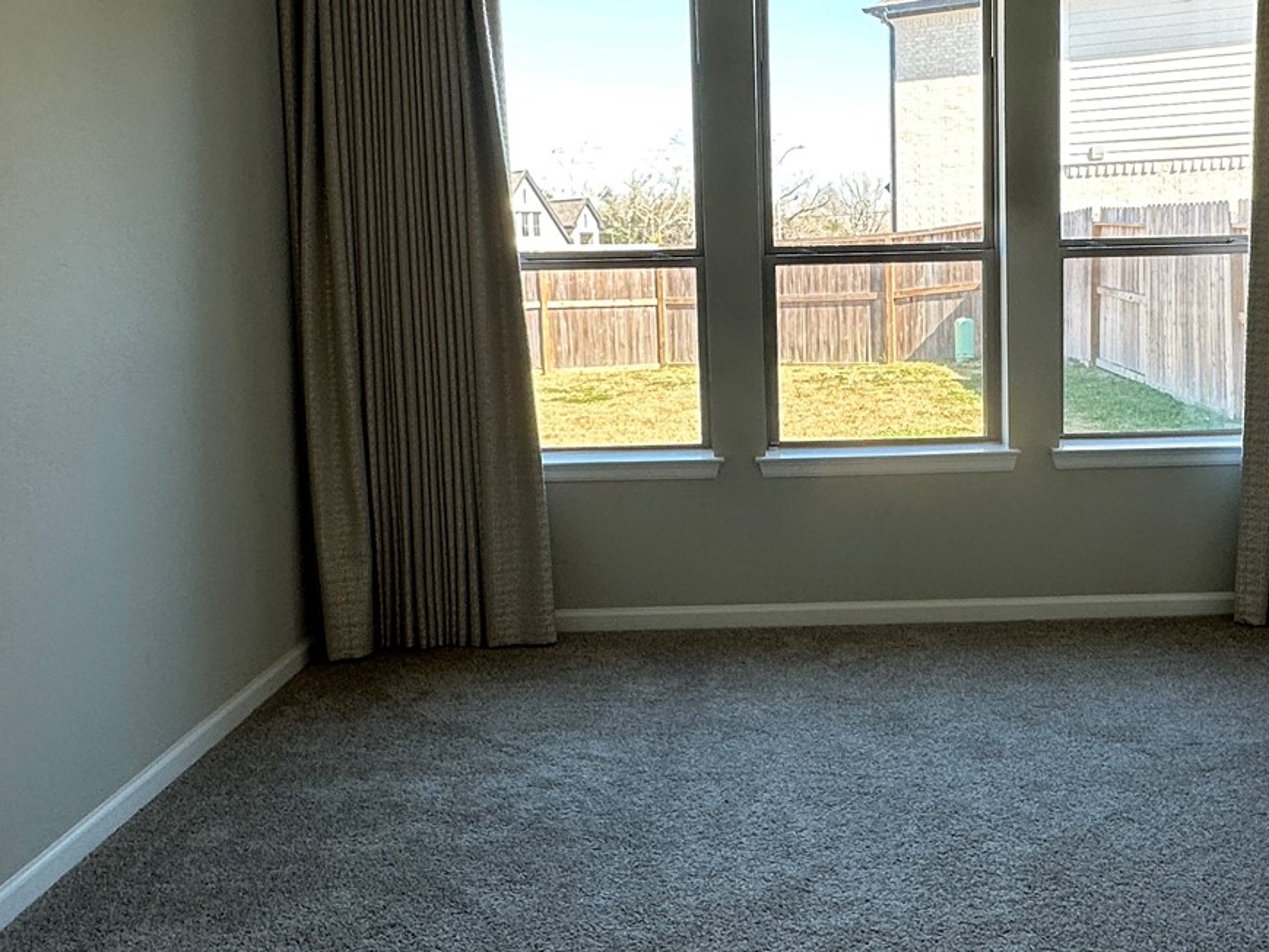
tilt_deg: -2.4
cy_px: 378
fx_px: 1210
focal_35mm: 33
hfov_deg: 54.7
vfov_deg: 42.7
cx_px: 796
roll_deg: +0.5
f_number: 2.2
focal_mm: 2.22
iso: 50
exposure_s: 1/99
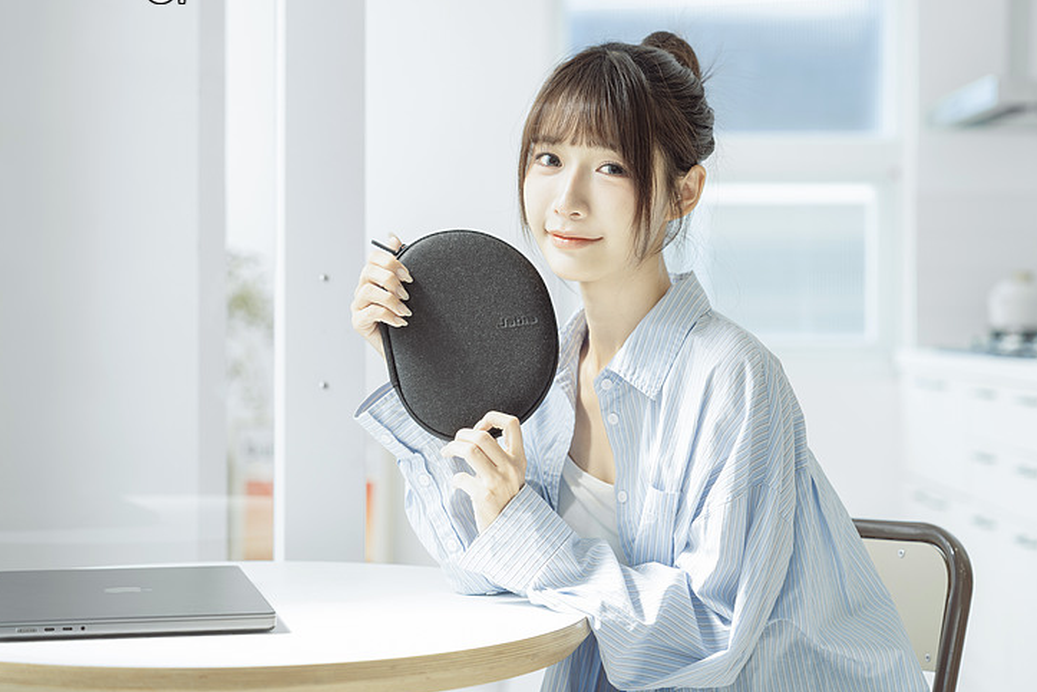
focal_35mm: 69
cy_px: 335
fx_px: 1987
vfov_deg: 19.7
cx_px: 539
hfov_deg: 29.2
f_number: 2.8
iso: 100
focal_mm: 64
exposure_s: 1/100
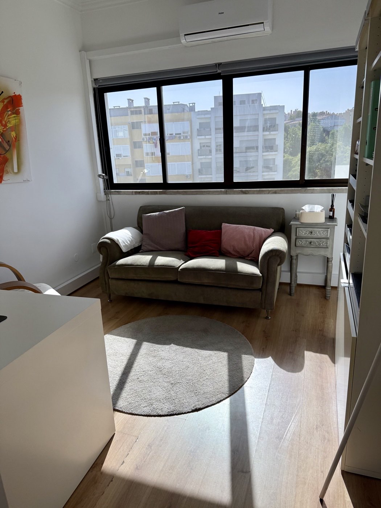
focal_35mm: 24
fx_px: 352
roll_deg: +2.7
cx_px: 190
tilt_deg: -15.7
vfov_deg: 71.6
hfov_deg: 56.8
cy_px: 254
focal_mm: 6.76
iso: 100
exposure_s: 1/1156
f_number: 1.78
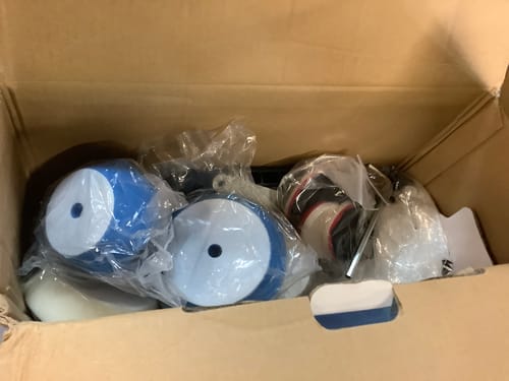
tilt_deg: -71.1
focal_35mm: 31
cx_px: 254
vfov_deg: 45.4
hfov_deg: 58.4
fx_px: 456
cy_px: 190
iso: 400
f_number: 2.4
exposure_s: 1/33
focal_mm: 3.3
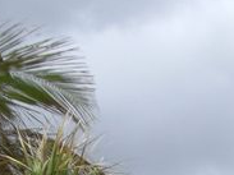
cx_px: 308
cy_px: 420
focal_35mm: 213
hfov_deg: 9.1
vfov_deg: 6.6
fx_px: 1439
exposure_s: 1/1000
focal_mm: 6.2
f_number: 2.7
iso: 64
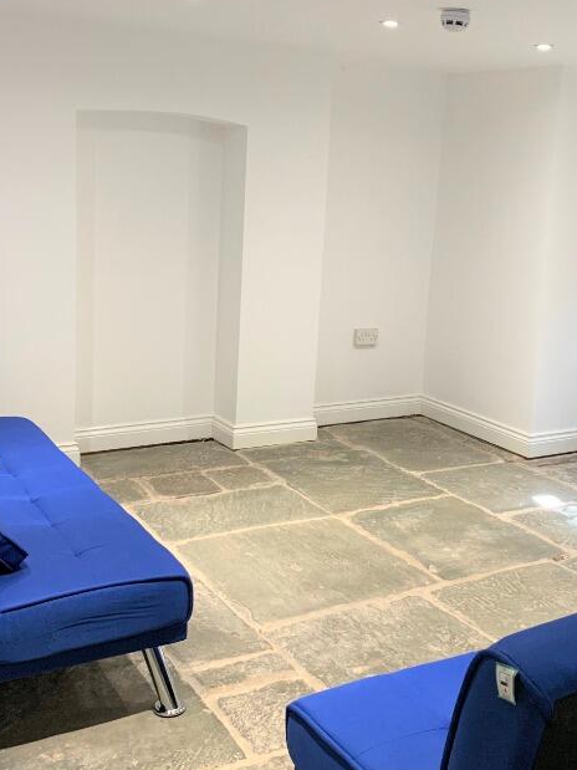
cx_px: 349
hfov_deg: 33.5
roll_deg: -2.8
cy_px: 341
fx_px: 956
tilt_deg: -9.5
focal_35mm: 43
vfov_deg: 43.8
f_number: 1.8
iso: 160
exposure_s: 1/50
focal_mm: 4.25
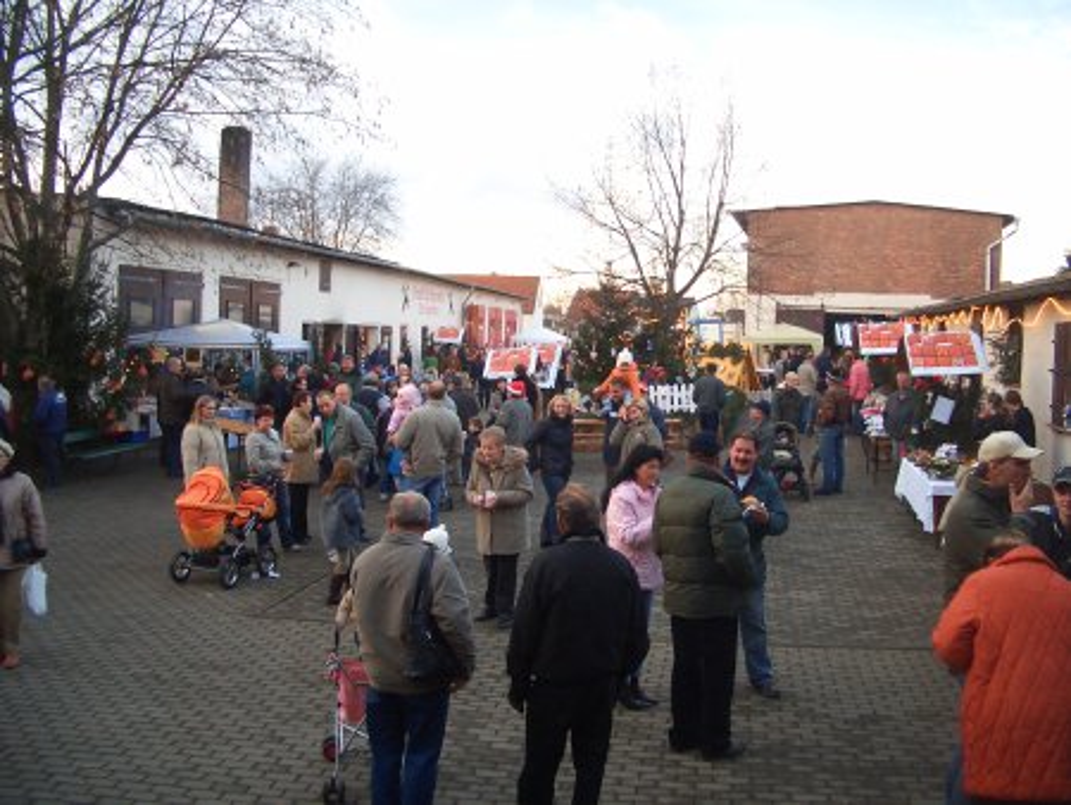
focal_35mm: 35
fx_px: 1083
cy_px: 402
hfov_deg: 52.6
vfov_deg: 40.7
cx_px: 536
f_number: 2.6
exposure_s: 1/40
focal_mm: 5.8
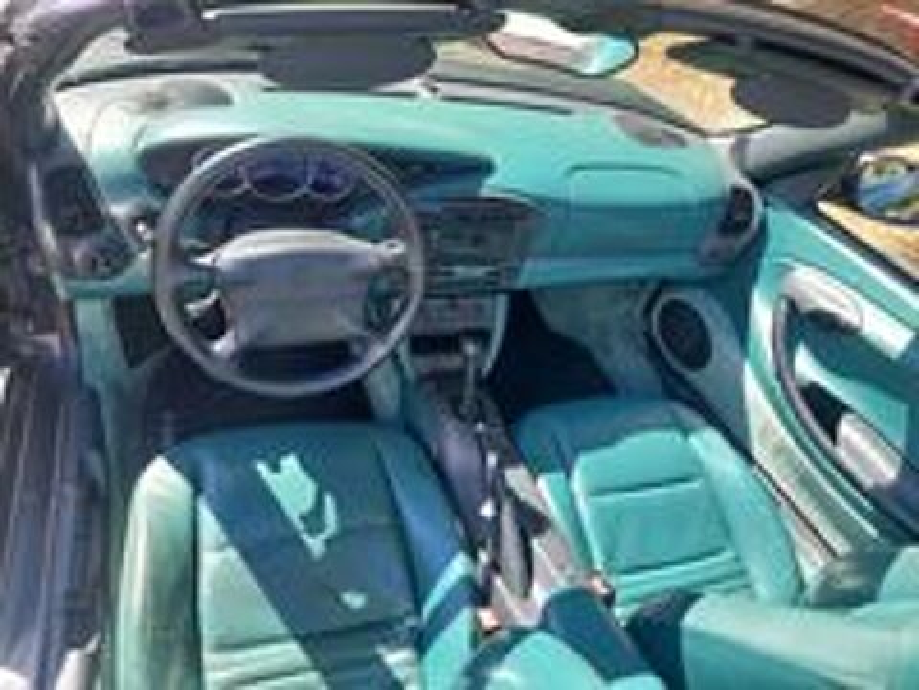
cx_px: 460
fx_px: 664
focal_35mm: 25
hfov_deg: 69.4
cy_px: 345
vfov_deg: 54.9
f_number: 1.8
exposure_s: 1/137
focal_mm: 5.23
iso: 40
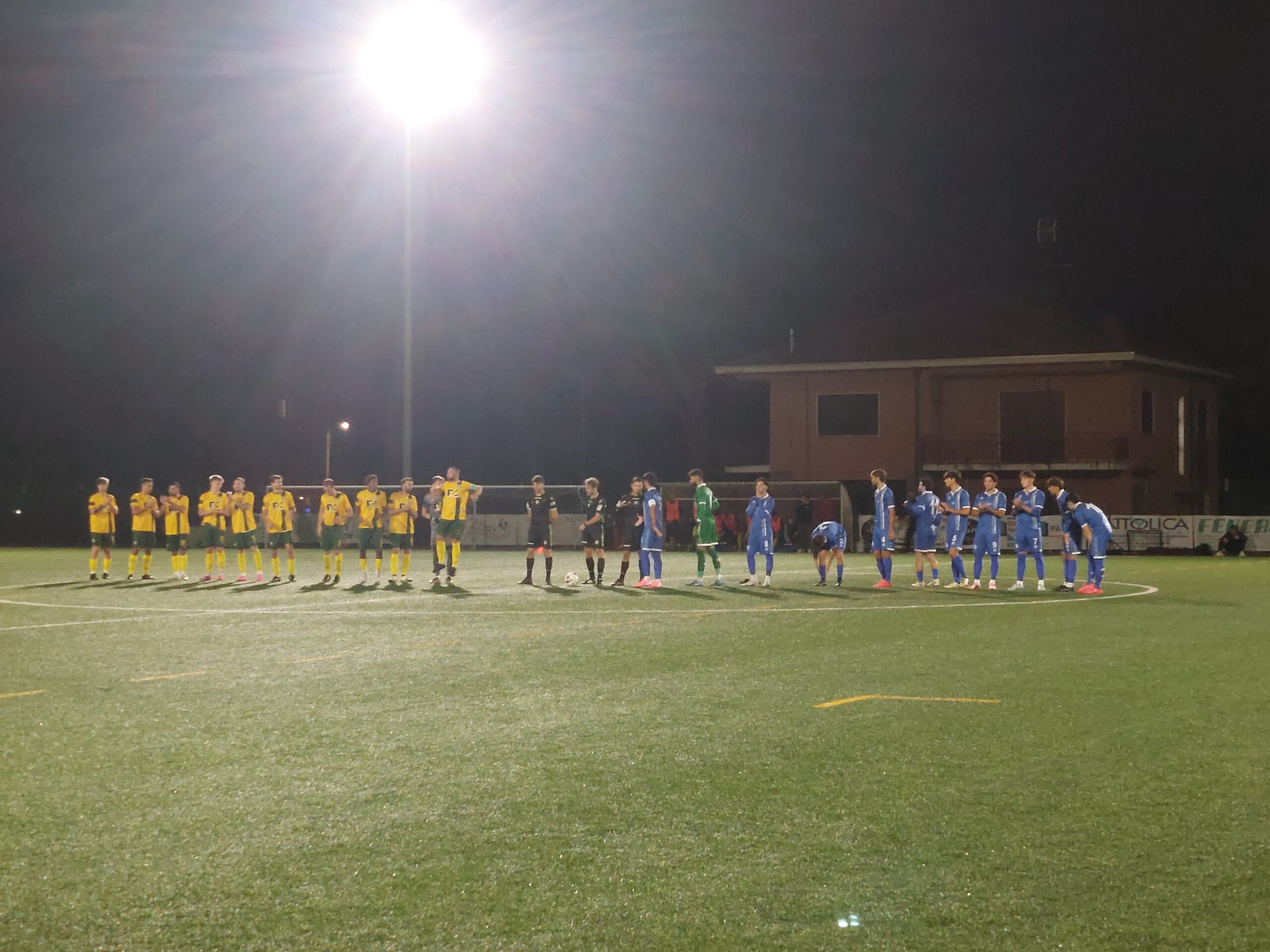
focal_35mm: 25
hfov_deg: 69.4
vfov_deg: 54.9
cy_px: 476
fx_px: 917
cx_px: 635
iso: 500
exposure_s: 1/60
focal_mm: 5.23
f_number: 1.8
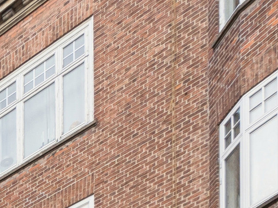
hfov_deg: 17.2
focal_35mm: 89
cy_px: 414
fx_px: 717
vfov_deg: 14.0
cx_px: -246
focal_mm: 13
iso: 200
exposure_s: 1/200
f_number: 6.3
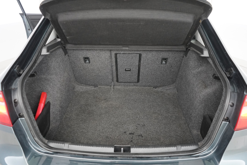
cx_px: 124
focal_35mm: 28
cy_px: 82
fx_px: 192
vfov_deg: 46.4
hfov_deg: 65.5
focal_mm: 28
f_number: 3.5
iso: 5000
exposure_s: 1/50
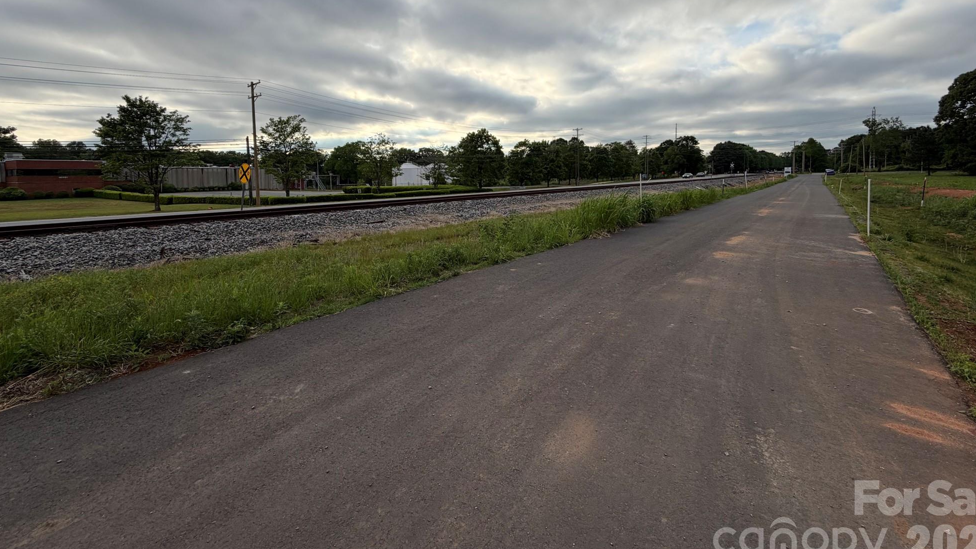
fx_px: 414
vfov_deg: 65.7
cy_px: 194
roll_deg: +1.0
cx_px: 502
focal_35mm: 16
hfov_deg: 99.3
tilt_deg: -4.1
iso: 32
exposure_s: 1/770
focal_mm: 2.22
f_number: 2.2
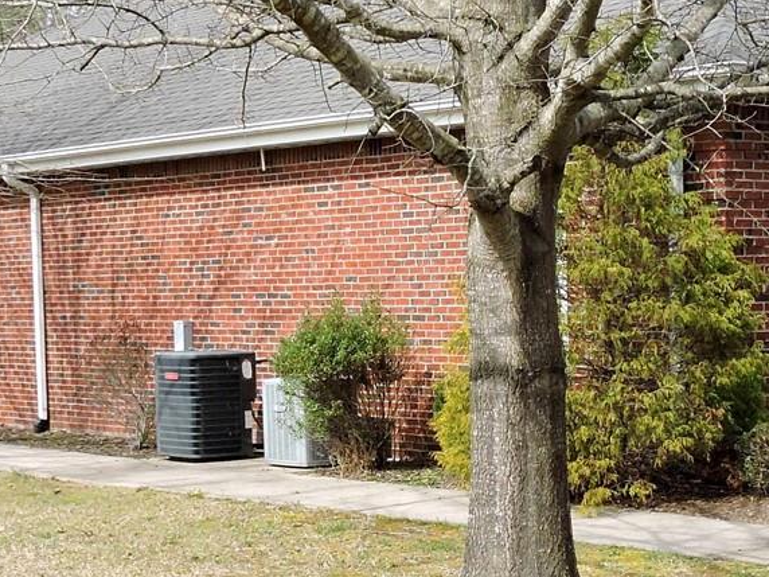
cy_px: 449
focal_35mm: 86
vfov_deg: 17.1
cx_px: 511
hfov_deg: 22.7
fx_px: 1911
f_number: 3.3
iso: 100
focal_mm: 4.3
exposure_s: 1/640
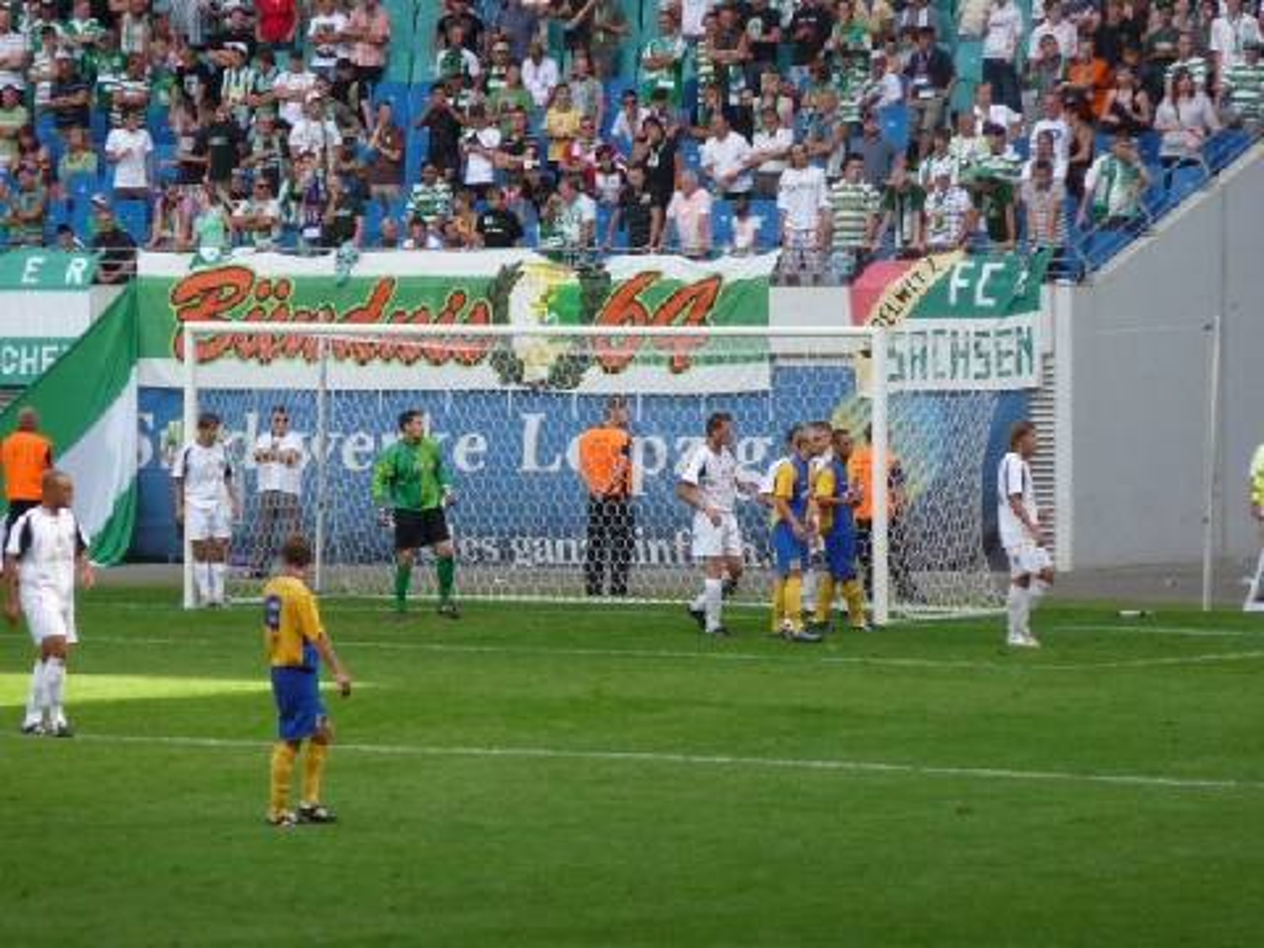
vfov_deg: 5.6
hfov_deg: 7.5
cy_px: 474
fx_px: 9640
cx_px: 632
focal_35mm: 264
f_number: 4.9
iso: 100
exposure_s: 1/125
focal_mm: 45.4
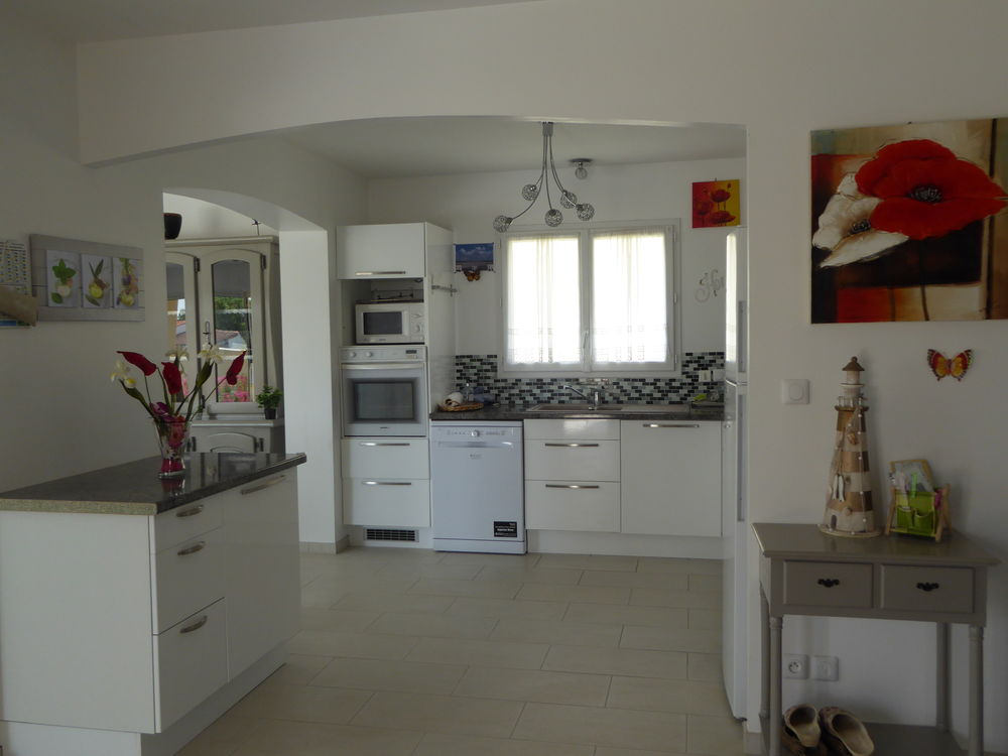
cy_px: 378
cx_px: 504
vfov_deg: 48.2
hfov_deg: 61.7
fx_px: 844
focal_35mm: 29
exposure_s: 1/80
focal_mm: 5
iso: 100
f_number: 3.5
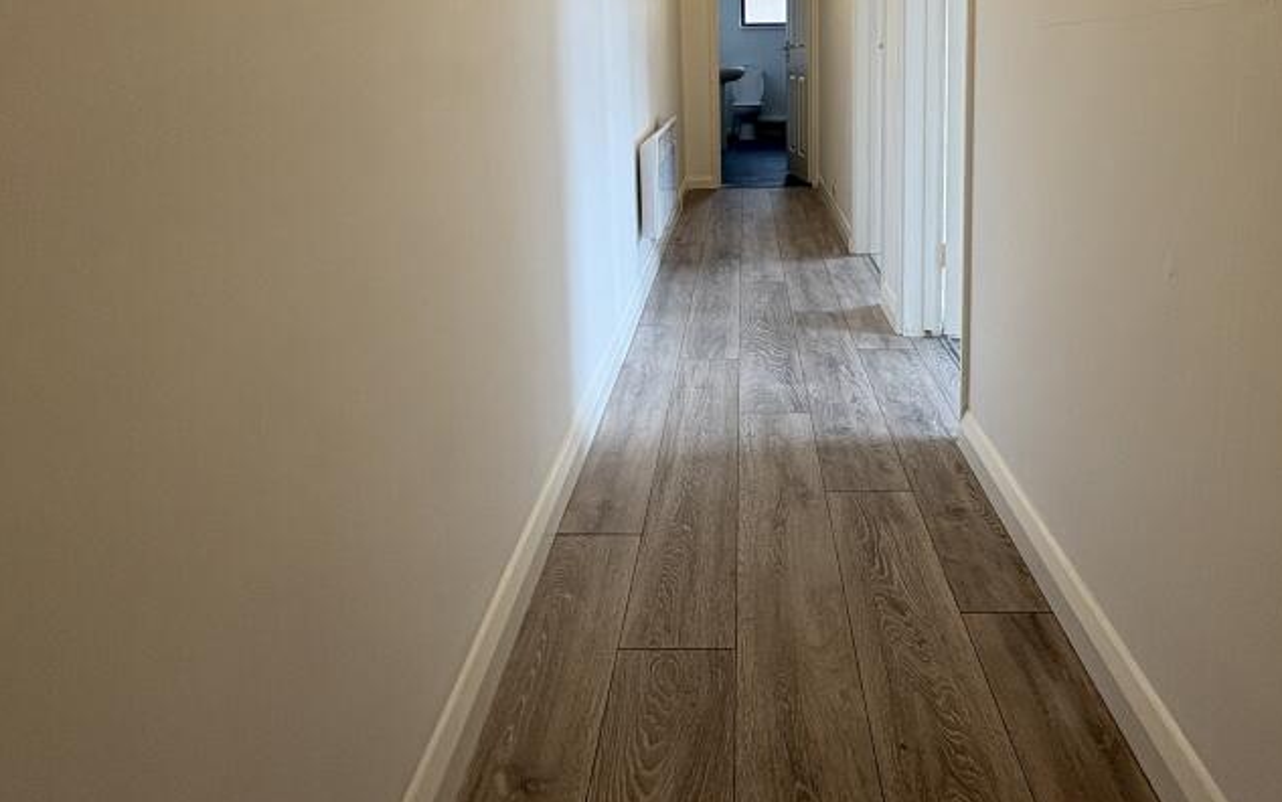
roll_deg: +0.6
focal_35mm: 24
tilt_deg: -6.0
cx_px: 725
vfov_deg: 47.9
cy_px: 144
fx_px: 839
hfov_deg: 74.4
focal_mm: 2.22
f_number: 2.2
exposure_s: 1/100
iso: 80
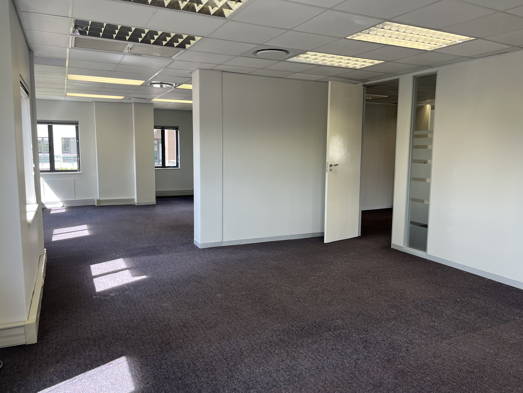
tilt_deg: -5.7
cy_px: 196
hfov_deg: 67.3
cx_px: 262
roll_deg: -0.3
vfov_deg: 53.1
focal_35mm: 26
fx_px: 393
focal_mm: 5.1
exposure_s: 1/100
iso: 40
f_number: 1.6
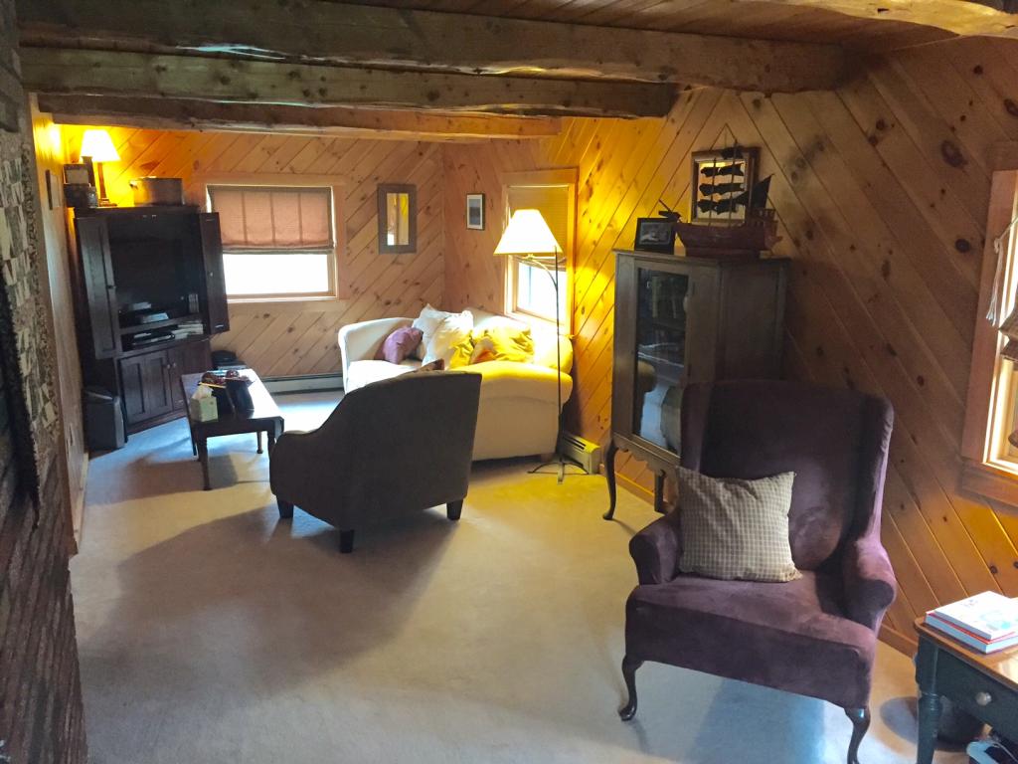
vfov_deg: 48.2
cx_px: 509
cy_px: 382
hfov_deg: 61.7
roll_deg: -0.1
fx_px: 853
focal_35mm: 29
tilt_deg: -12.0
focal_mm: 4.15
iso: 250
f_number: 2.2
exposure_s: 1/20
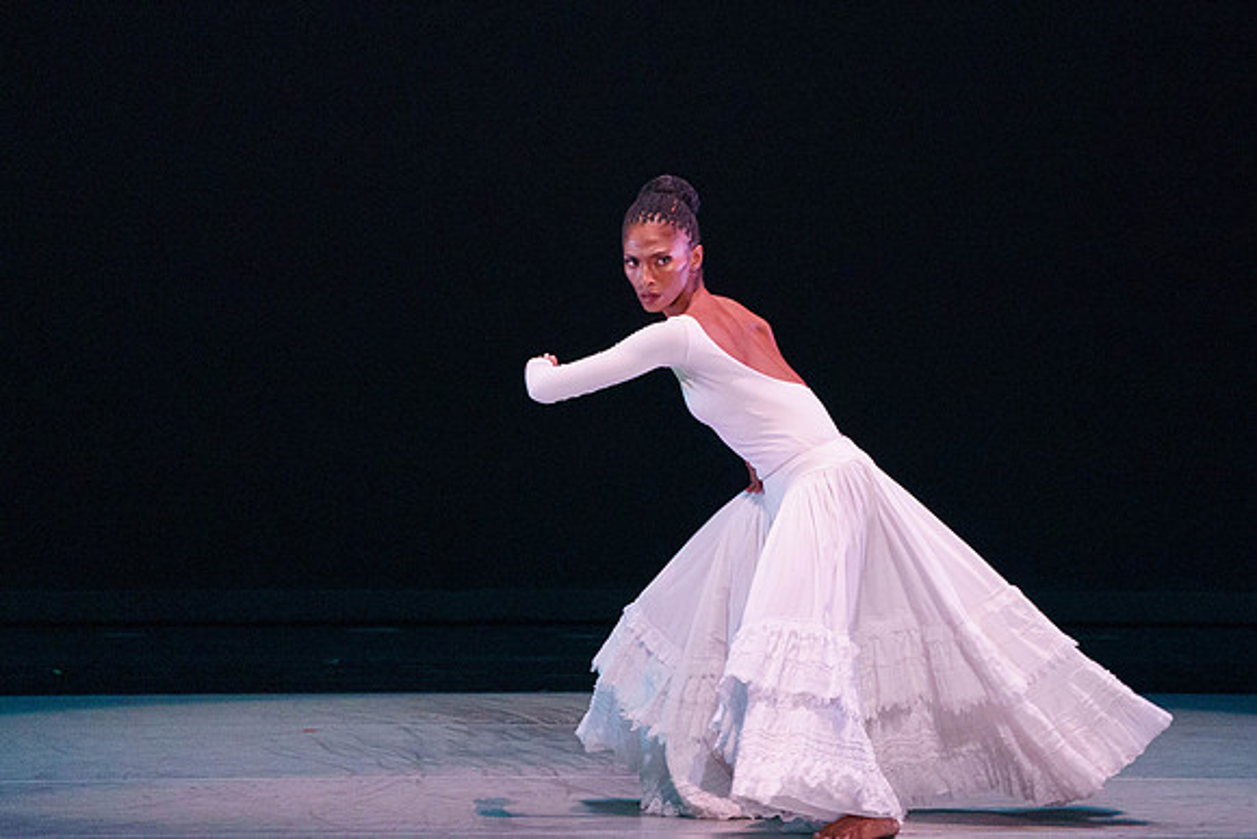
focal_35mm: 505
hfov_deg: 4.1
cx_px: 805
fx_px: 17652
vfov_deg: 2.7
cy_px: 266
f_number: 6.3
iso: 5000
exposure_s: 1/400
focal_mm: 370
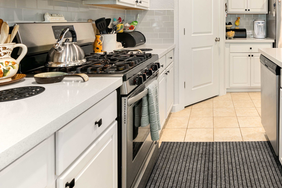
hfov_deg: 61.0
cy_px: 24
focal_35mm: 28
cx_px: 218
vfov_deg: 43.0
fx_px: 219
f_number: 7.1
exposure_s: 1/2
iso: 320
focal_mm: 16
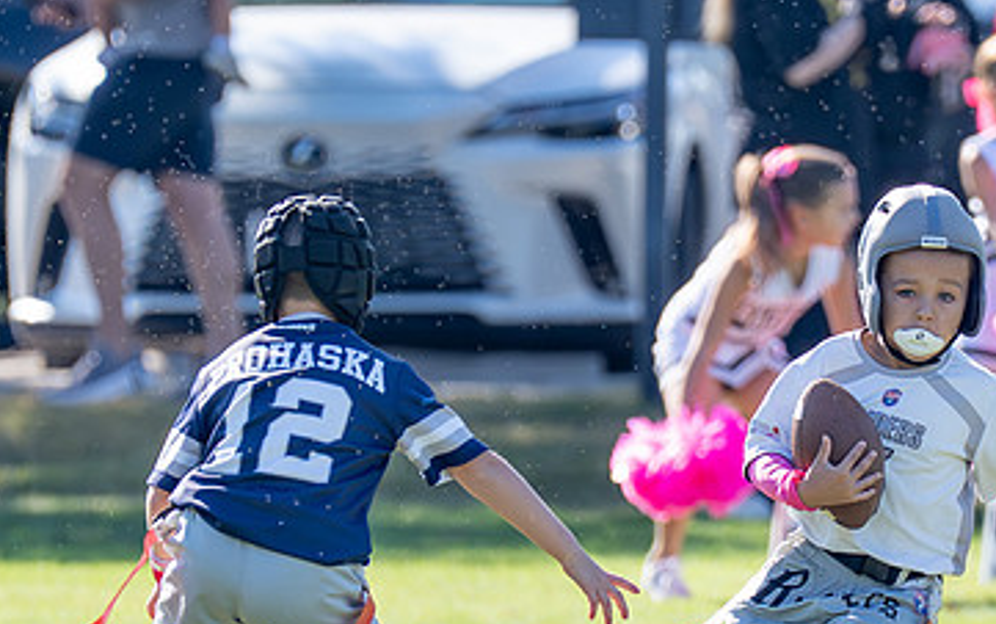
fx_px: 27591
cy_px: 522
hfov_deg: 2.1
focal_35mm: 1016
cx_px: 946
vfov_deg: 1.3
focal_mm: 200
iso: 250
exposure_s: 1/2500
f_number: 2.8
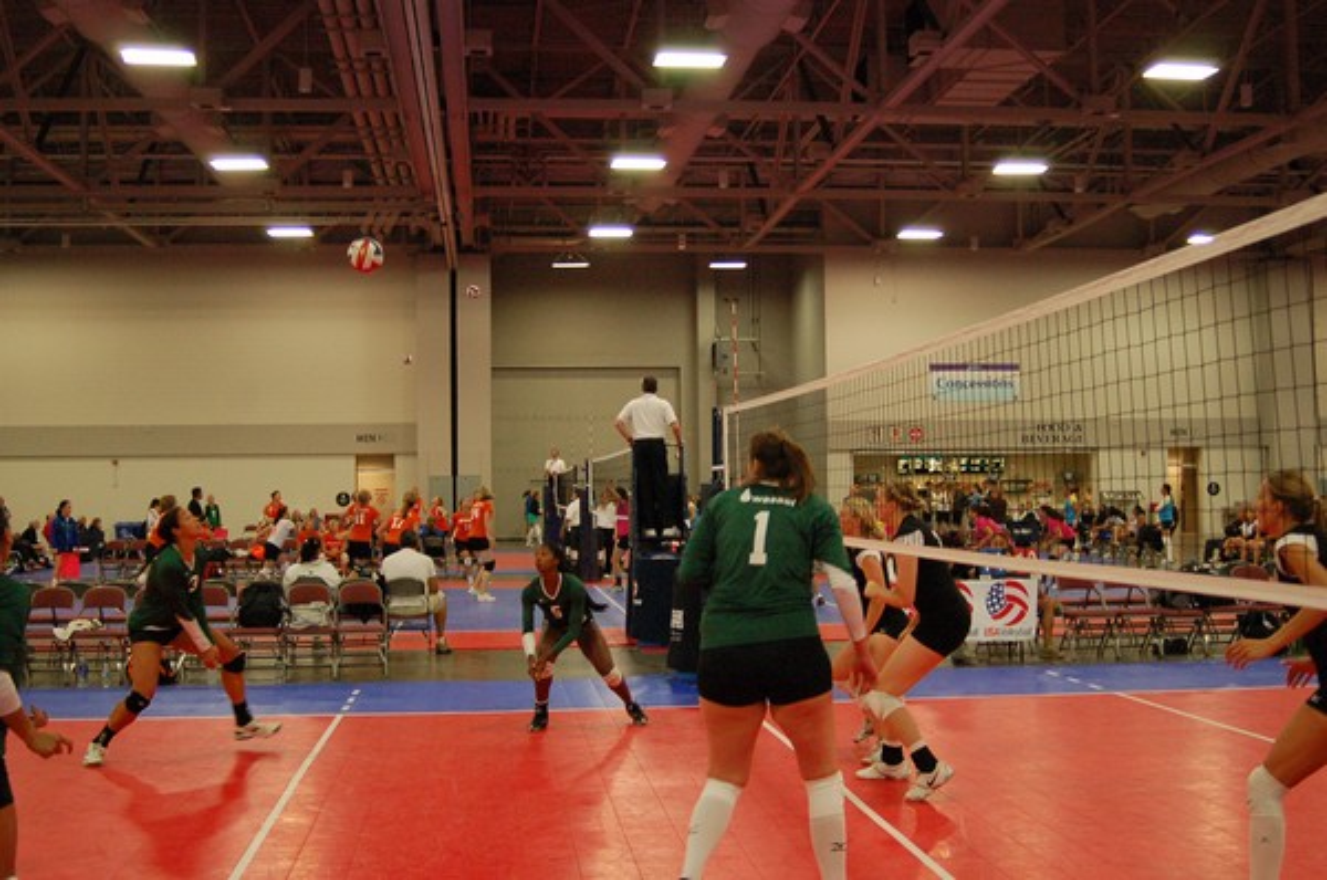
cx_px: 664
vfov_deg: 31.8
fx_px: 1546
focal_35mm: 42
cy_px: 440
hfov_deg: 46.5
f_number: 3.3
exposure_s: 1/250
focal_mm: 28
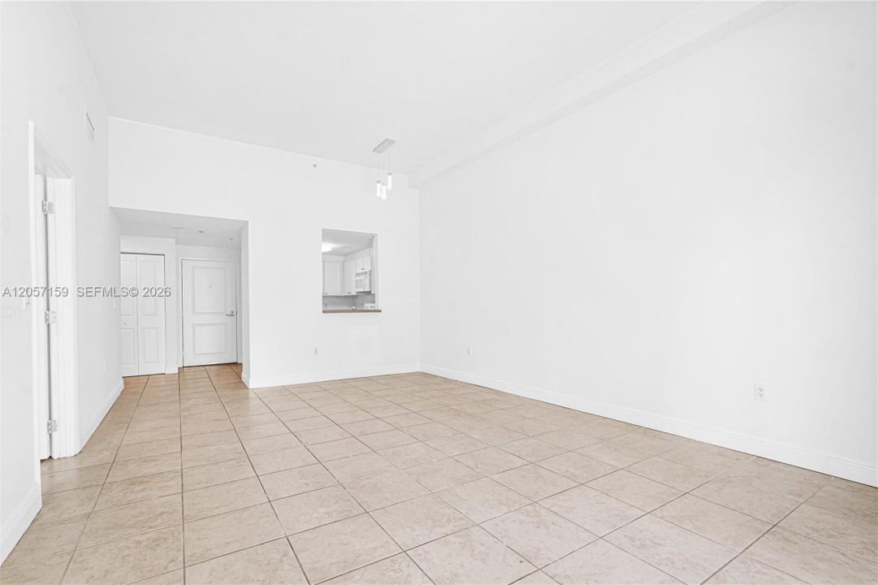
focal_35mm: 16
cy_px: 292
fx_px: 390
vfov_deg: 73.7
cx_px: 439
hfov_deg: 96.8
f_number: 8
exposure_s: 1/30
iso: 800
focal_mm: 16
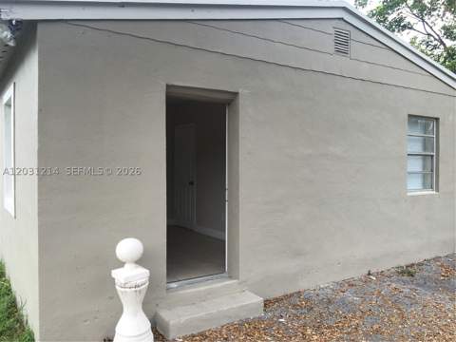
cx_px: 228
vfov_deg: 48.2
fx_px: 382
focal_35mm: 29
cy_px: 171
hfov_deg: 61.7
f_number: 2.2
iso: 25
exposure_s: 1/211
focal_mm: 4.15
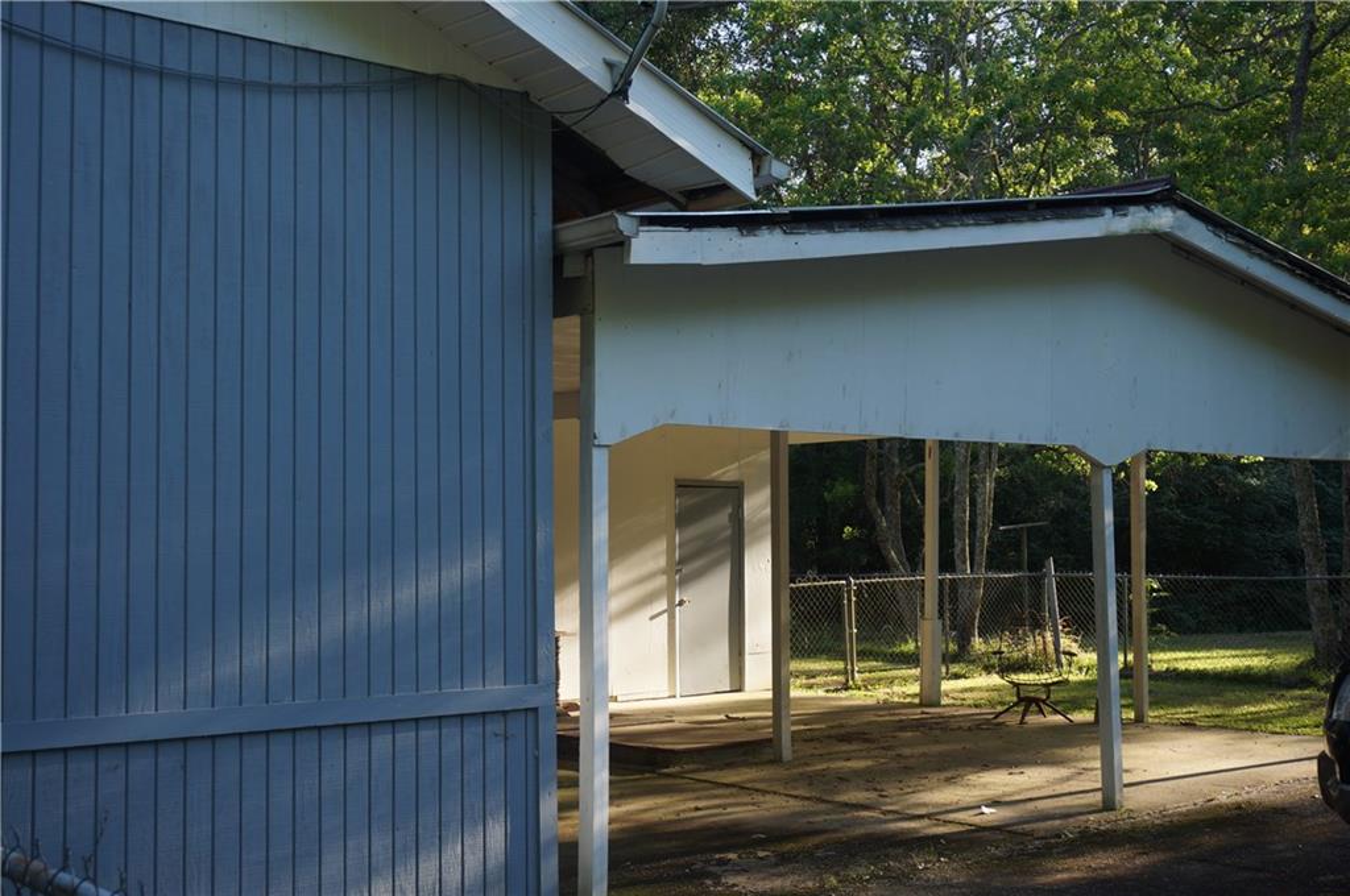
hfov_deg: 46.5
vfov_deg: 31.8
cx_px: 675
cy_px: 448
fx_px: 1573
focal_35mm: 42
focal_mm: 28
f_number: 5.6
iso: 200
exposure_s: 1/160
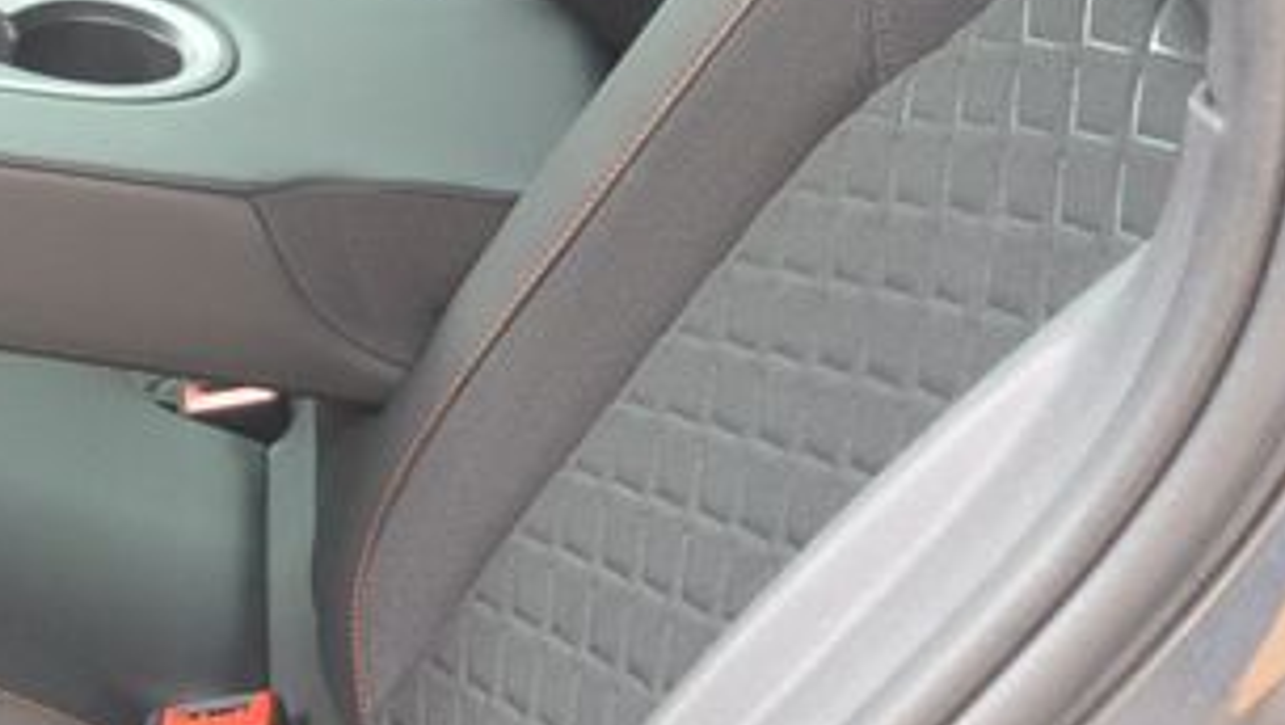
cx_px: -497
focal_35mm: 102
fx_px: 3478
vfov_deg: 11.9
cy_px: 360
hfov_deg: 19.0
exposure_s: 1/125
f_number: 3.5
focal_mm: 11
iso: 400
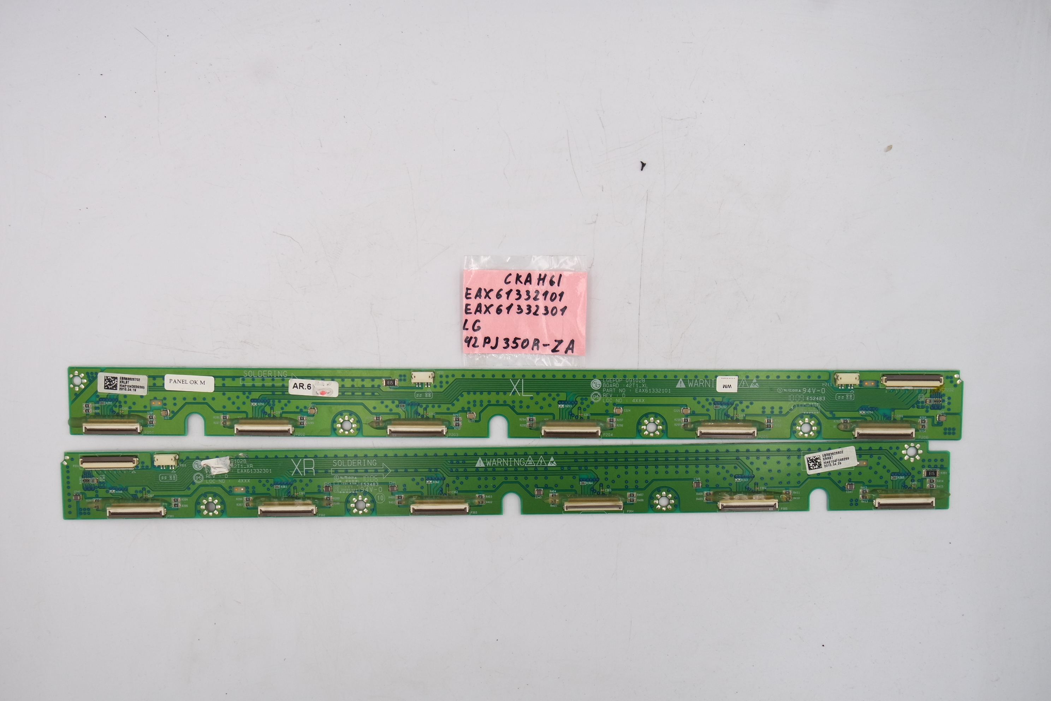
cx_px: 526
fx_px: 1022
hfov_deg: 54.4
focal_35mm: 35
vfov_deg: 37.9
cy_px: 350
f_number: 5.6
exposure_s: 1/125
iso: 160
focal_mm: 13
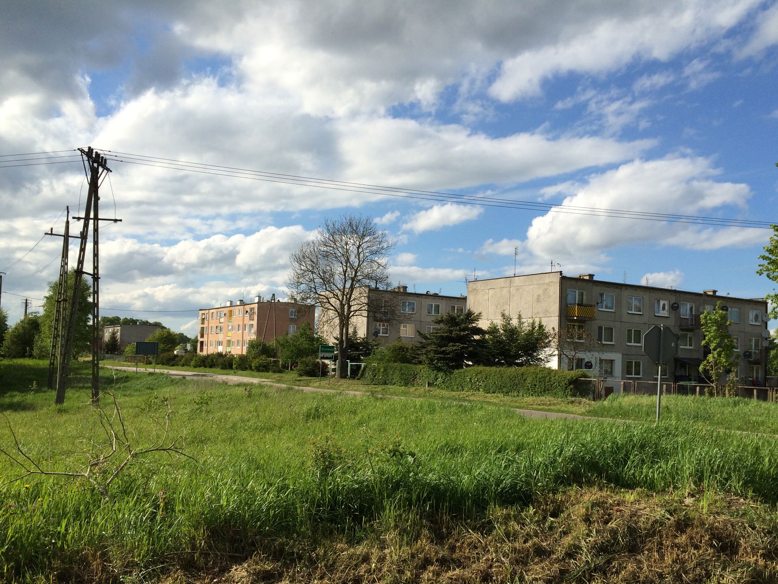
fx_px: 719
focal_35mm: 32
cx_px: 401
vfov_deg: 44.1
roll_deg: -0.4
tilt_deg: +3.7
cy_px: 322
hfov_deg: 56.8
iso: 32
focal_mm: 4.15
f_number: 2.2
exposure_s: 1/2740
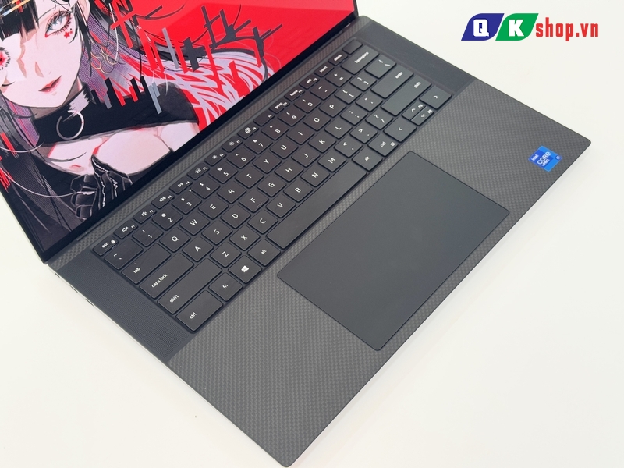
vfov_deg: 30.3
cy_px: 234
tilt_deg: -54.5
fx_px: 865
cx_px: 312
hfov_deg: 39.7
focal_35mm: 48
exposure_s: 1/92
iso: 100
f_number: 1.78
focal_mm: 6.76
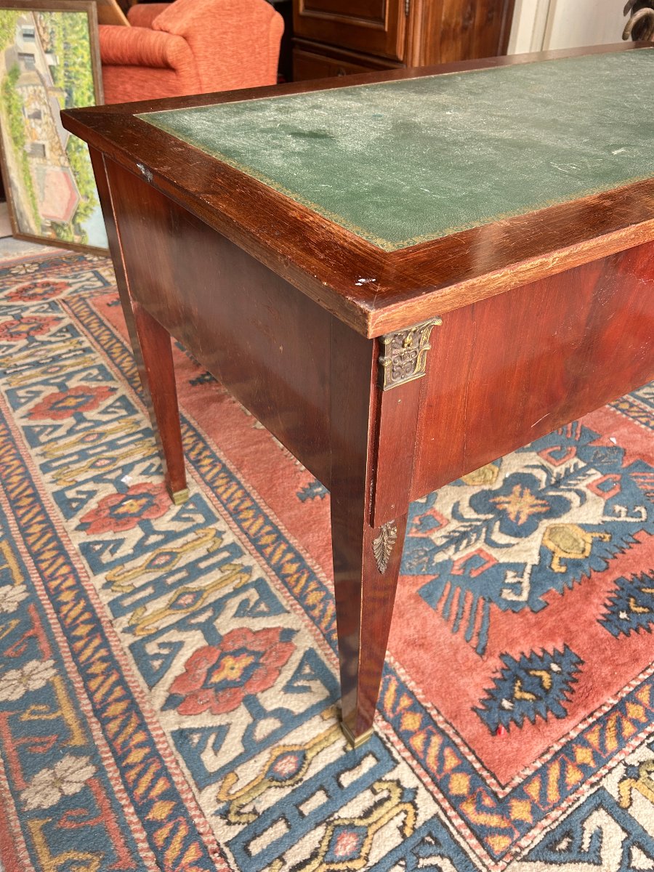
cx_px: 327
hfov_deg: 53.1
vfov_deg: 67.3
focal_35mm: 26
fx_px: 655
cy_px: 436
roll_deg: -1.3
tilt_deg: -37.7
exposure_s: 1/121
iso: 125
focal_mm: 5.7
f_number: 1.5
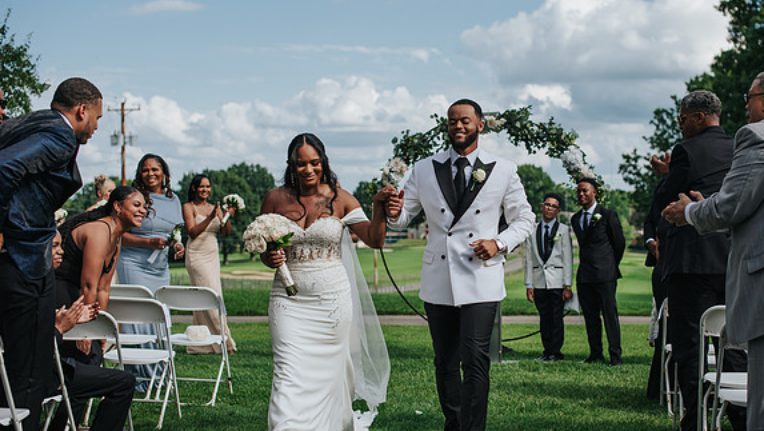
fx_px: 1277
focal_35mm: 63
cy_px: 232
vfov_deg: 19.1
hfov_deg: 33.2
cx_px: 455
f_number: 3.2
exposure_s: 1/1600
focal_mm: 50
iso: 100
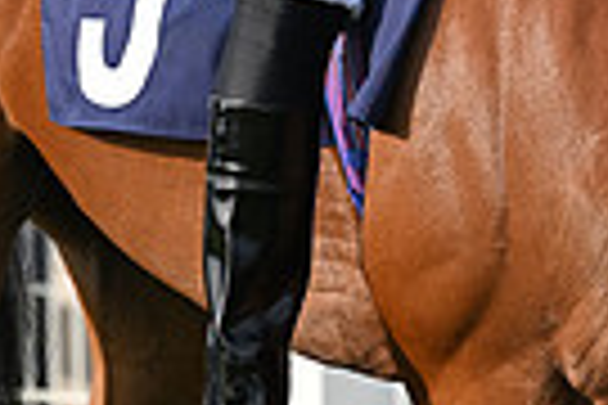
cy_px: -448
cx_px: 860
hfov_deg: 2.4
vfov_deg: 1.6
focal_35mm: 857
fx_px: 14473
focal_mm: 200
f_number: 5.6
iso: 800
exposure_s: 1/2500
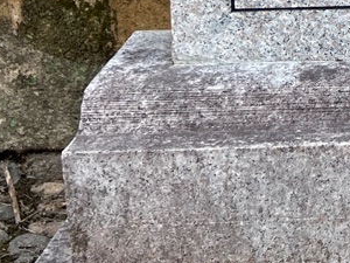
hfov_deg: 13.8
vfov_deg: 10.9
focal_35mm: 130
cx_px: 602
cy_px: -150
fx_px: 1314
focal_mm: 5.7
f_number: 1.5
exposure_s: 1/414
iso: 50
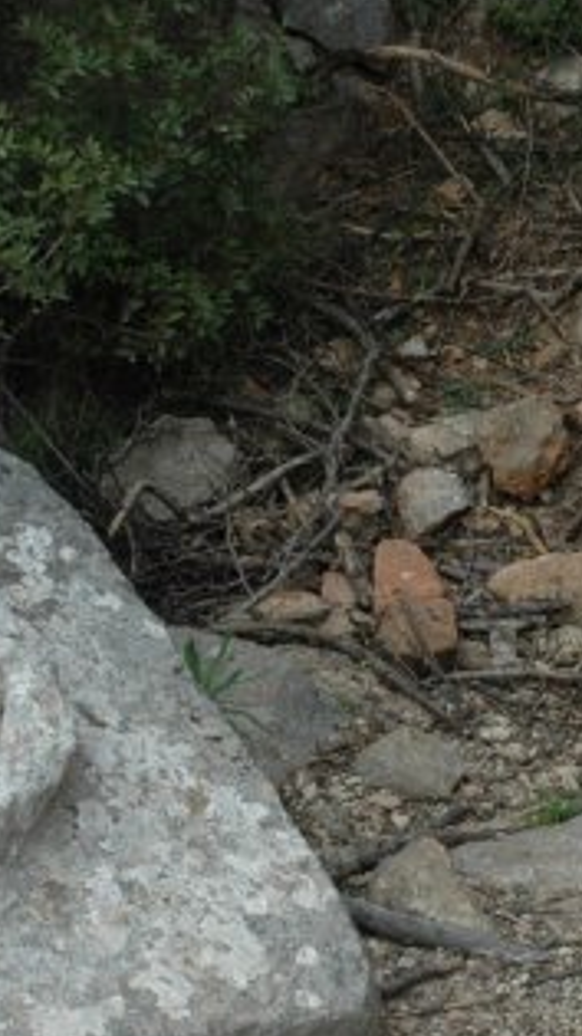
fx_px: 2669
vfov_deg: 21.9
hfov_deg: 12.4
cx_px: 473
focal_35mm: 97
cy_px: 710
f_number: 10
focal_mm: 27
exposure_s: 1/125
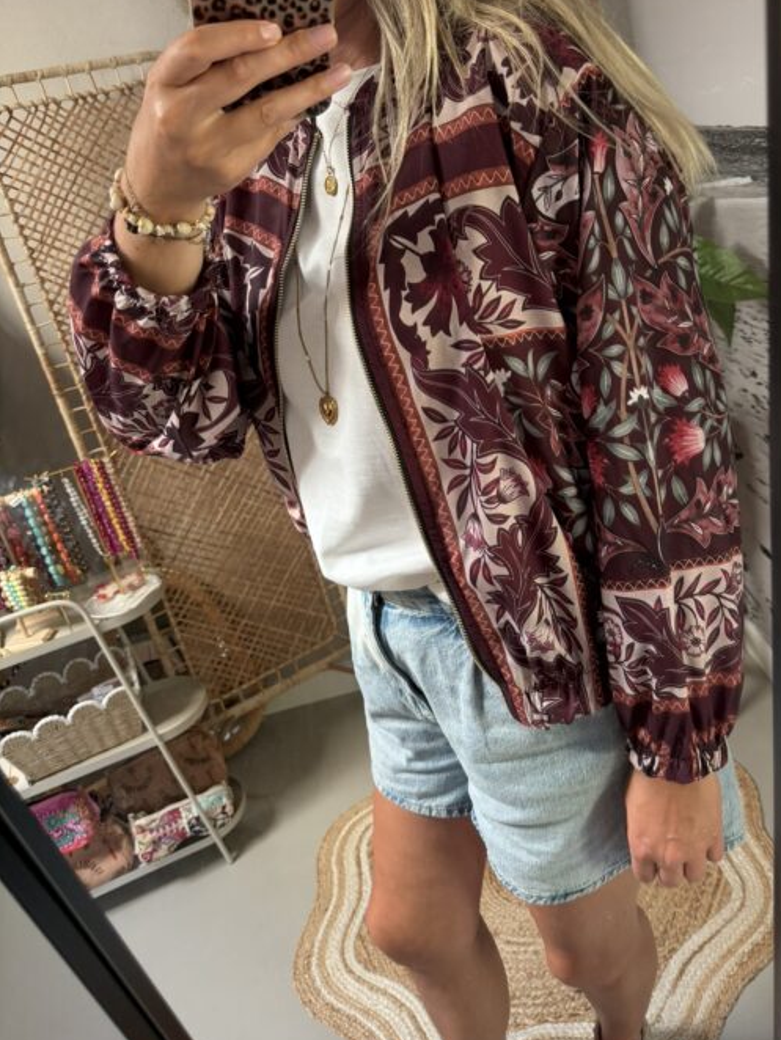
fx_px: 872
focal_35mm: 29
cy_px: 434
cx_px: 470
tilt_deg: -42.5
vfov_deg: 61.3
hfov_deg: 48.0
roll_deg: +10.8
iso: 200
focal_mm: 6.76
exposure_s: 1/63
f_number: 1.78
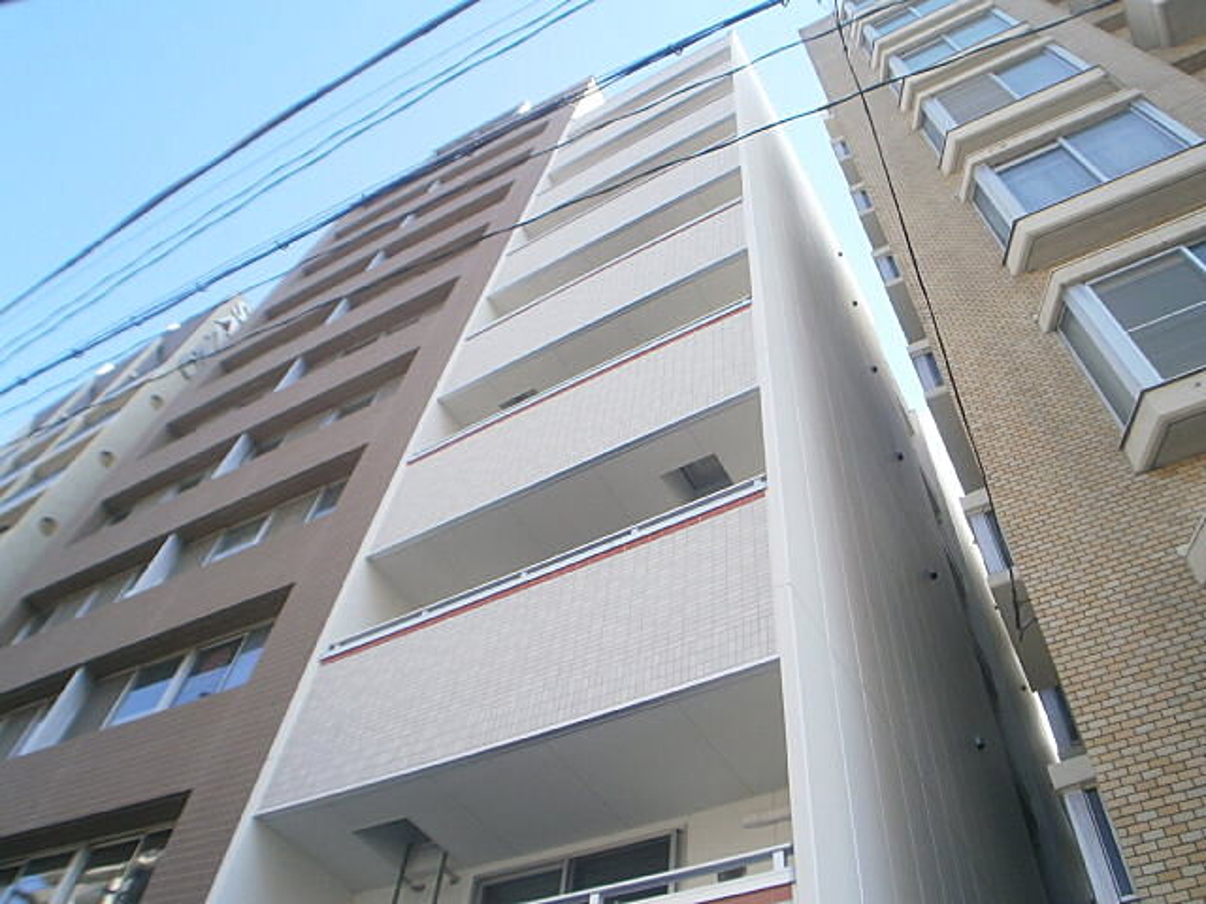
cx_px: 603
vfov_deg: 39.7
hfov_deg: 51.4
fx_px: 1254
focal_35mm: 36
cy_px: 452
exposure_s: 1/250
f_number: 3.1
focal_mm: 6.4
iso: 125
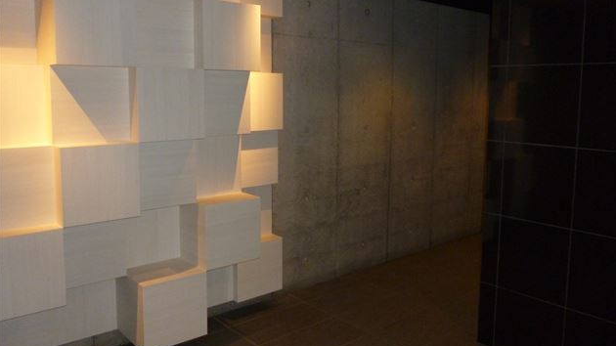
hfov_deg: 62.6
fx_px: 506
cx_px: 309
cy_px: 149
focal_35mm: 31
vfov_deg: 37.7
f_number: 3.1
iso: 500
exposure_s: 1/60
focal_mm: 5
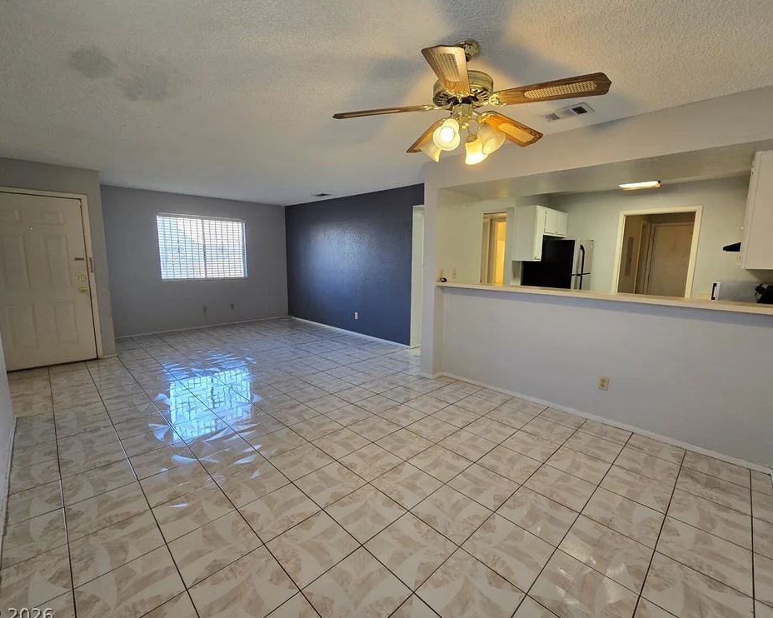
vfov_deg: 88.0
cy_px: 309
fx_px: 320
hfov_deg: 100.7
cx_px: 389
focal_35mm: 14
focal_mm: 2.2
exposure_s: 1/60
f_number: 2.2
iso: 80
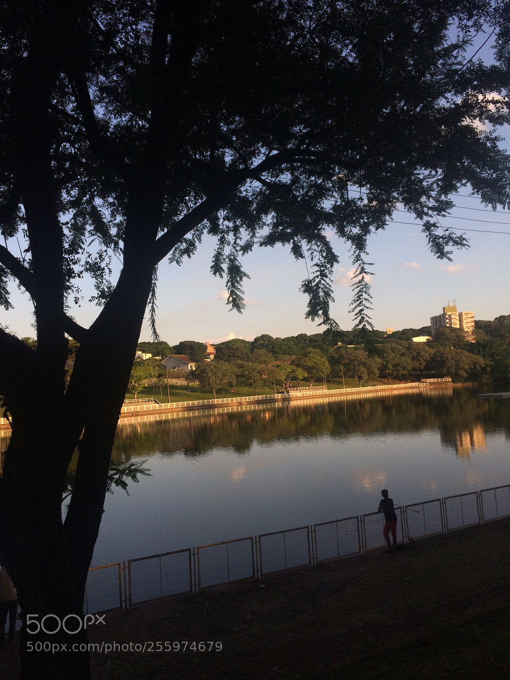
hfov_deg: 48.2
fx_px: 570
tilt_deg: +4.9
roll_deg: +4.1
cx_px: 255
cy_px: 340
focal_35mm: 29
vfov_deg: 61.7
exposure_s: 1/1172
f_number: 2.2
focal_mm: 4.15
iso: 32
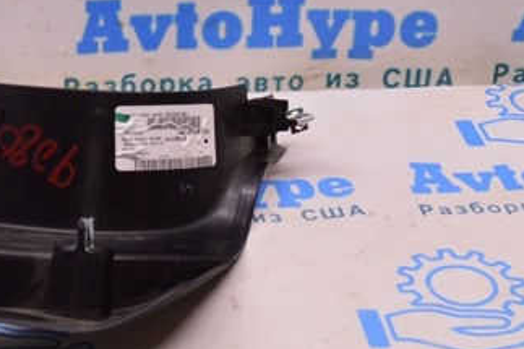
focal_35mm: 104
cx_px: 44
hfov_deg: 19.3
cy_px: 196
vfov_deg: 13.1
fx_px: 1513
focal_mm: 35
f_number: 6.3
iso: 1600
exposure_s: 1/125
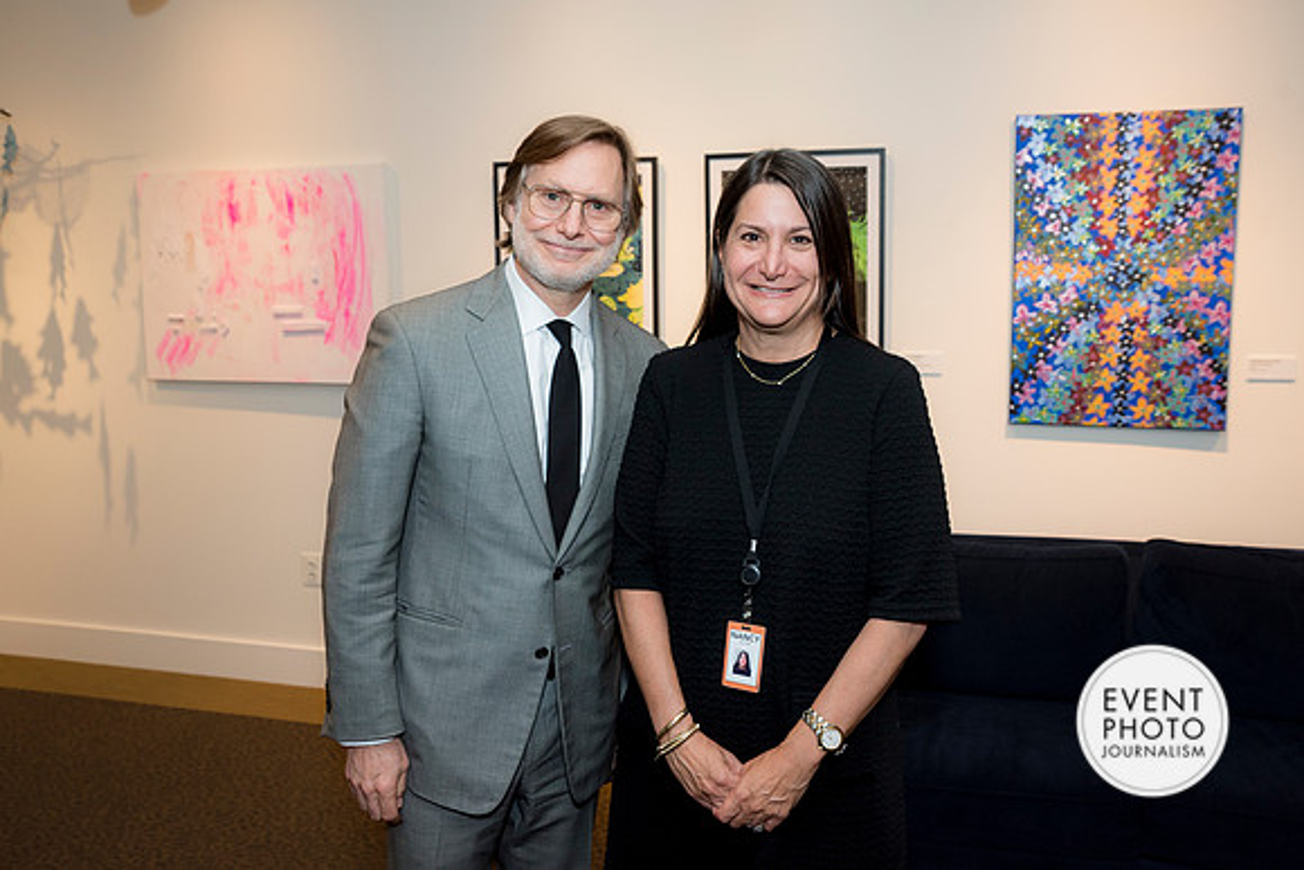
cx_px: 654
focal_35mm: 33
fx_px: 1193
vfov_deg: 40.1
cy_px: 413
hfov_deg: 57.3
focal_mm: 31
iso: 800
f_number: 5
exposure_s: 1/125
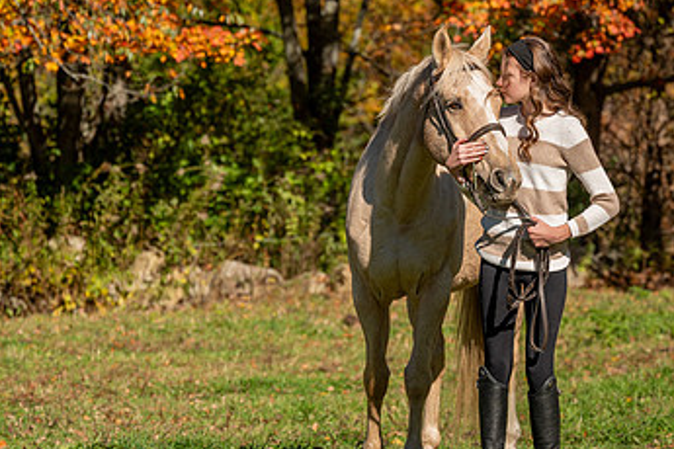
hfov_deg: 13.0
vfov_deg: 8.7
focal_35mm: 158
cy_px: 180
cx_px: 287
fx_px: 2958
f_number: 4
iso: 100
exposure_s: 1/2500
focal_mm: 94
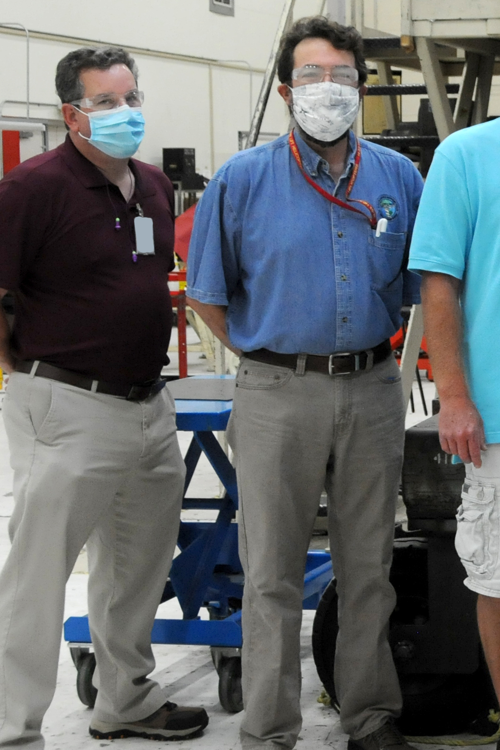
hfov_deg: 14.1
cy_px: 255
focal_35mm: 89
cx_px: 816
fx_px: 1854
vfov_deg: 22.8
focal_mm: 22
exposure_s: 1/80
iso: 1000
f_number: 4.5
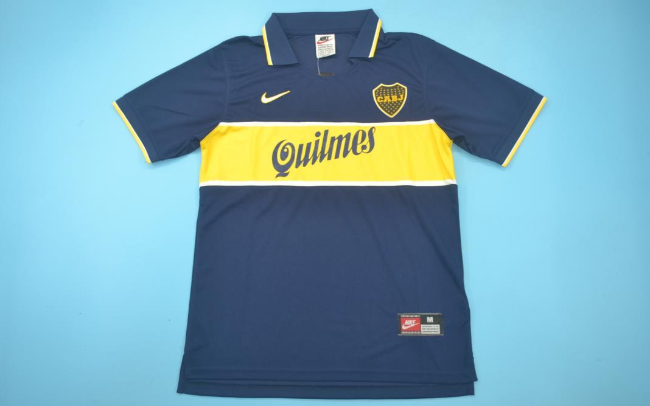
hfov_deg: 56.7
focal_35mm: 34
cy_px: 199
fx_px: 602
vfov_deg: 37.3
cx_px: 323
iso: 200
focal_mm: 22
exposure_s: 1/80
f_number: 3.8
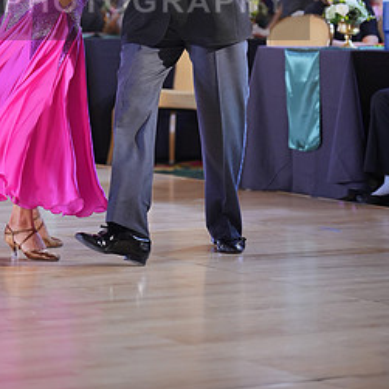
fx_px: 1945
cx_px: 97
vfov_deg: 11.3
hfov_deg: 11.4
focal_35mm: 153
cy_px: -11
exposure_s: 1/500
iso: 1000
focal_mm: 78
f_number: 2
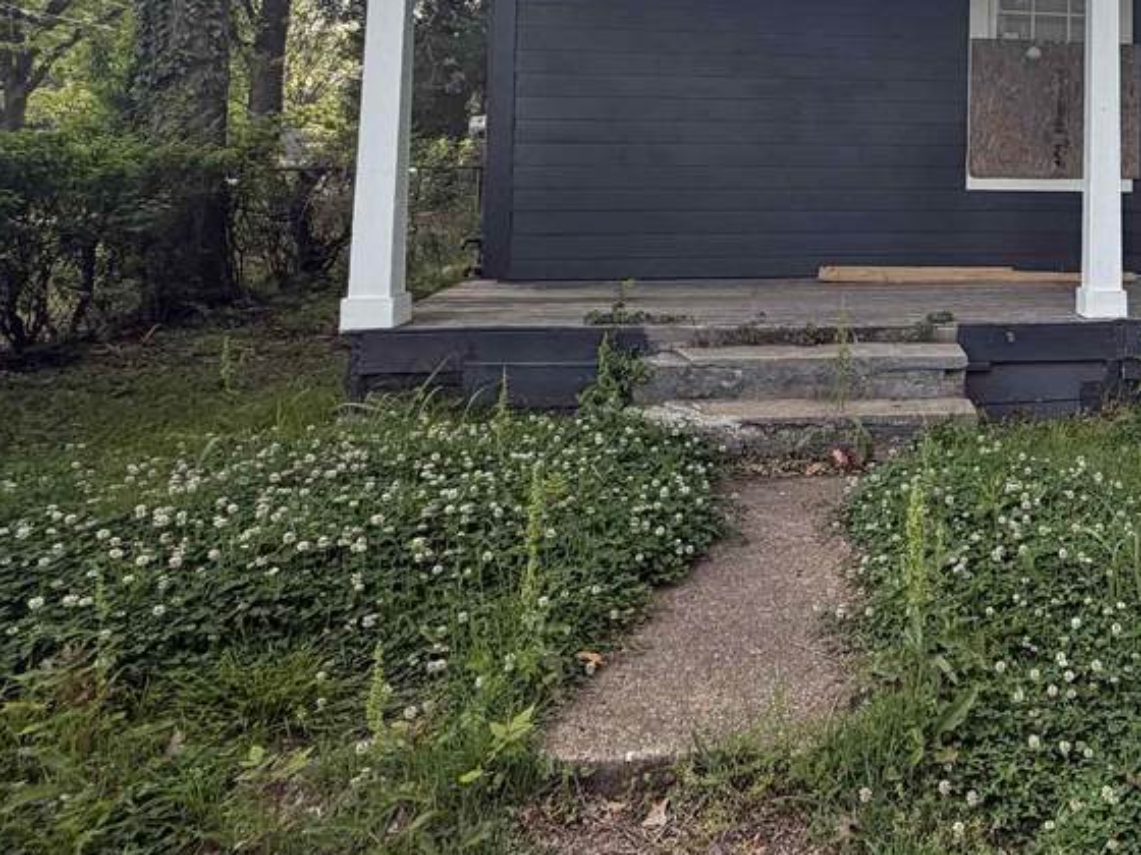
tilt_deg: +3.9
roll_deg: +0.8
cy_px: 114
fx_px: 1055
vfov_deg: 41.3
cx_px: 1035
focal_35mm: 32
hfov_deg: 50.2
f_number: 2.2
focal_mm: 2.22
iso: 50
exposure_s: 1/502
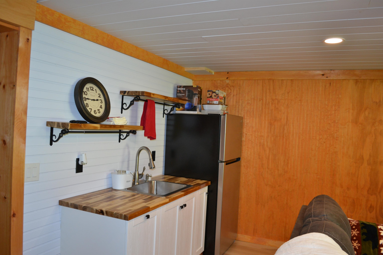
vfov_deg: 47.9
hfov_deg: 67.4
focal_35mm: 27
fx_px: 287
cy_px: 128
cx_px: 192
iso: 450
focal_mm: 18
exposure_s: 1/60
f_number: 3.5
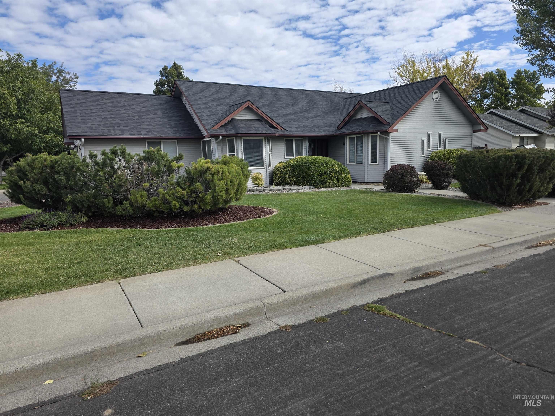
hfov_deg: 73.9
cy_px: 208
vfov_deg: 58.9
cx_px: 278
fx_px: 369
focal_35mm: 23
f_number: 1.7
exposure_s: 1/5447
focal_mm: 6.3
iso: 80
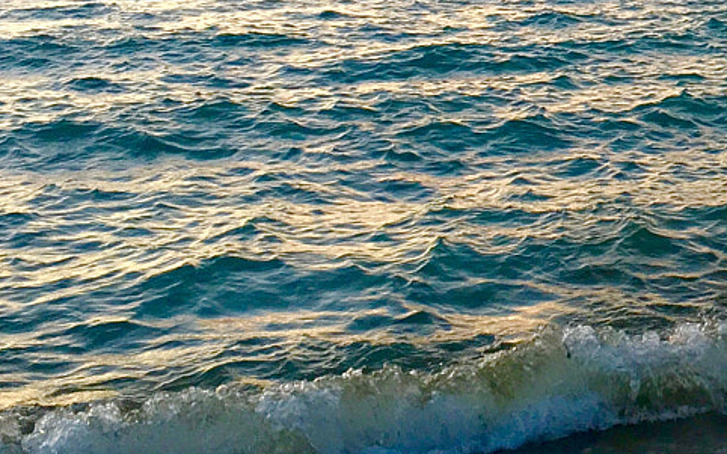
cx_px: 891
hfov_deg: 19.2
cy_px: -36
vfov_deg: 12.6
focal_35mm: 102
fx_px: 2020
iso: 40
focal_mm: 4.15
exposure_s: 1/120
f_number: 2.2
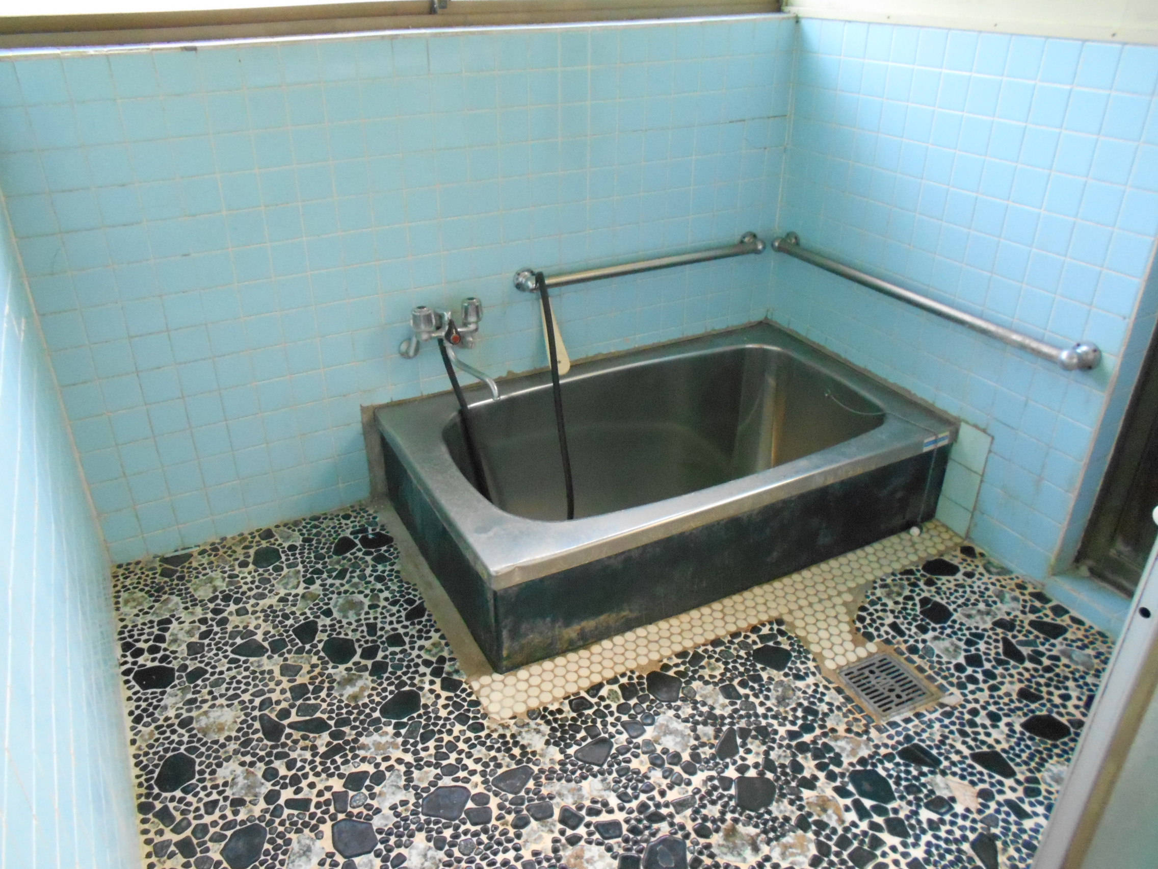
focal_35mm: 26
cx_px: 579
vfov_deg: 53.1
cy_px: 434
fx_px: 870
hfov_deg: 67.3
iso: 800
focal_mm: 4.6
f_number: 3.2
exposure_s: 1/80
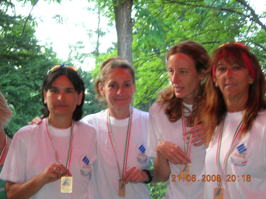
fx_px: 630
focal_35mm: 82
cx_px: 133
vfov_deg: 18.0
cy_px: 100
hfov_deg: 23.8
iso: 400
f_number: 4
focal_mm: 17
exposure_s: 1/30.3
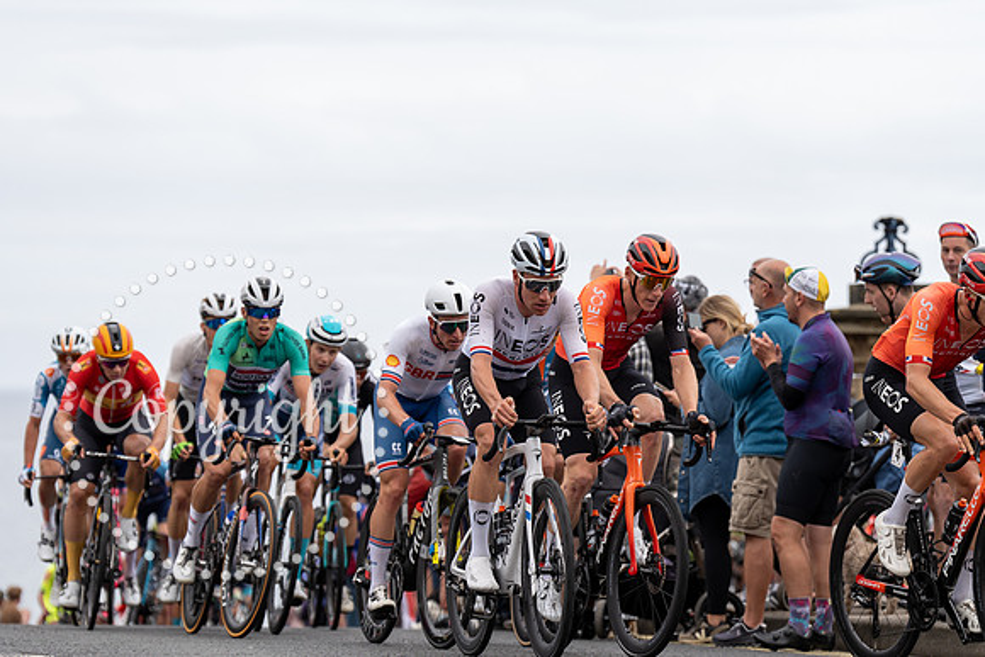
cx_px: 492
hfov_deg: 14.7
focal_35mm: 140
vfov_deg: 9.8
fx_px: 3831
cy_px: 328
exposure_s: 1/1000
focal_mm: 140
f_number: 3.5
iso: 320
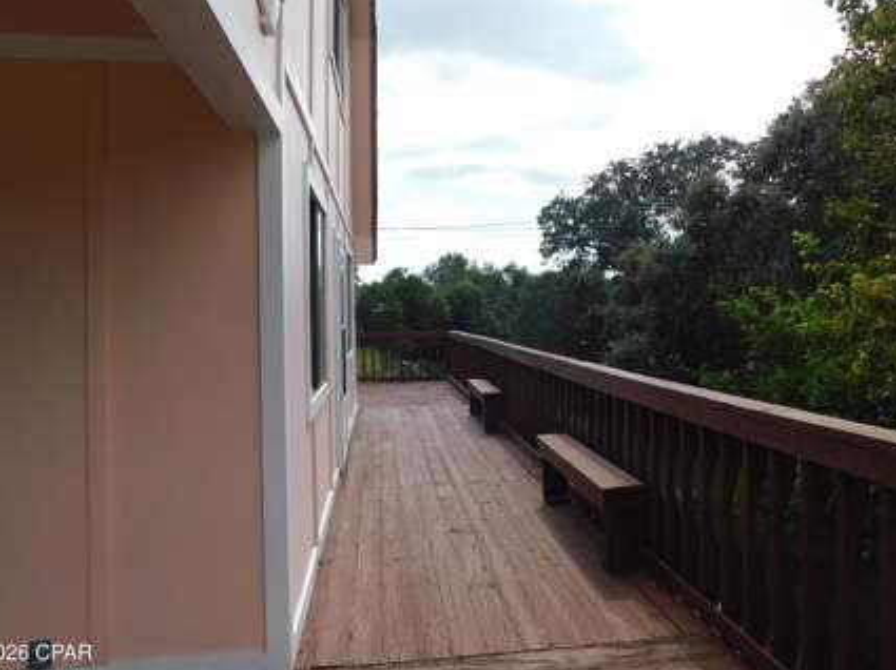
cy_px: 307
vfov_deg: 52.9
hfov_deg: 67.3
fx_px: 672
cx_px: 470
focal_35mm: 26
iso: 125
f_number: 6
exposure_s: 1/400
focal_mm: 4
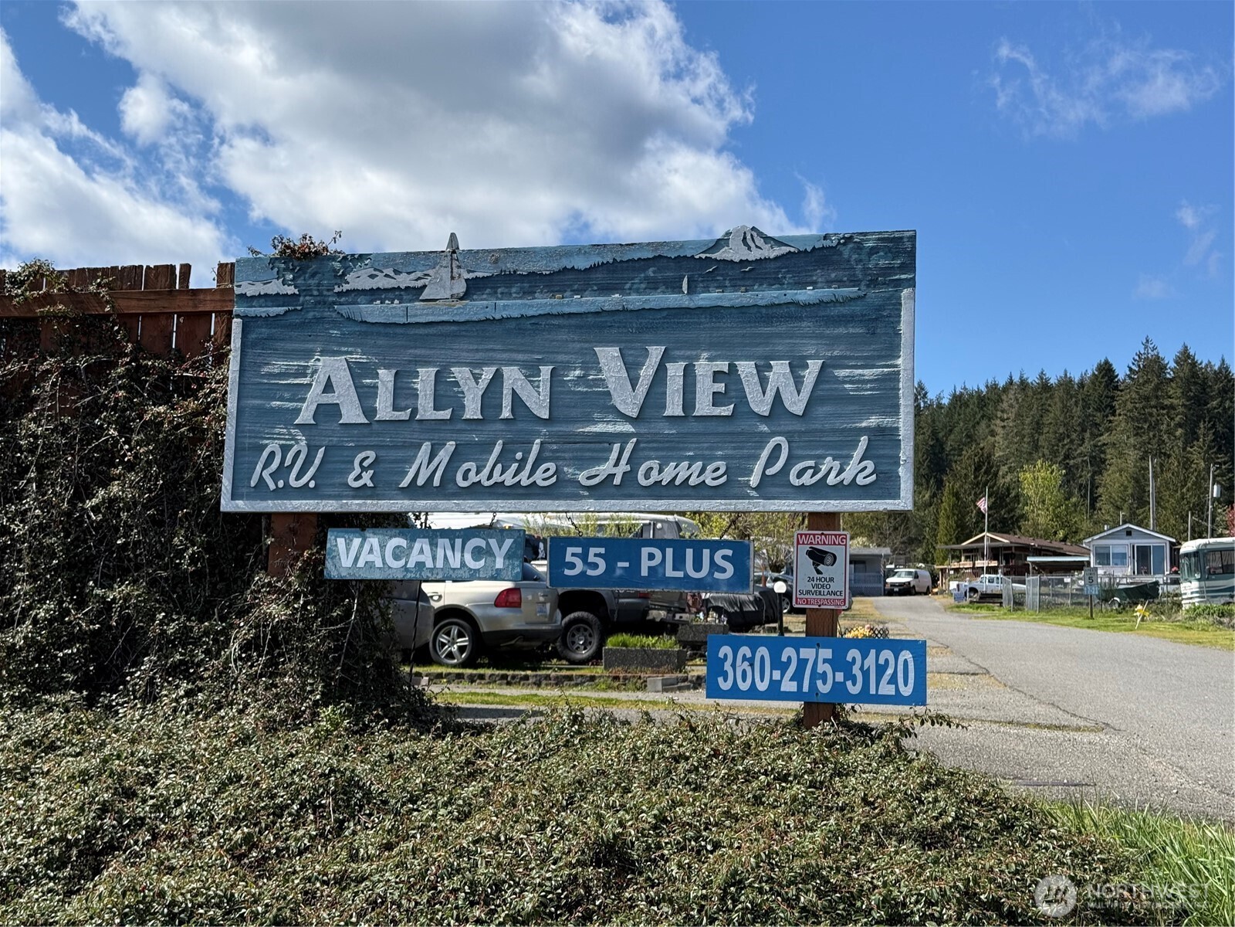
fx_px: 1713
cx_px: 618
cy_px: 464
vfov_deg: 30.3
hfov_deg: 39.7
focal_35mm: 48
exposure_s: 1/3891
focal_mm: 6.76
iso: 64
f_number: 1.78
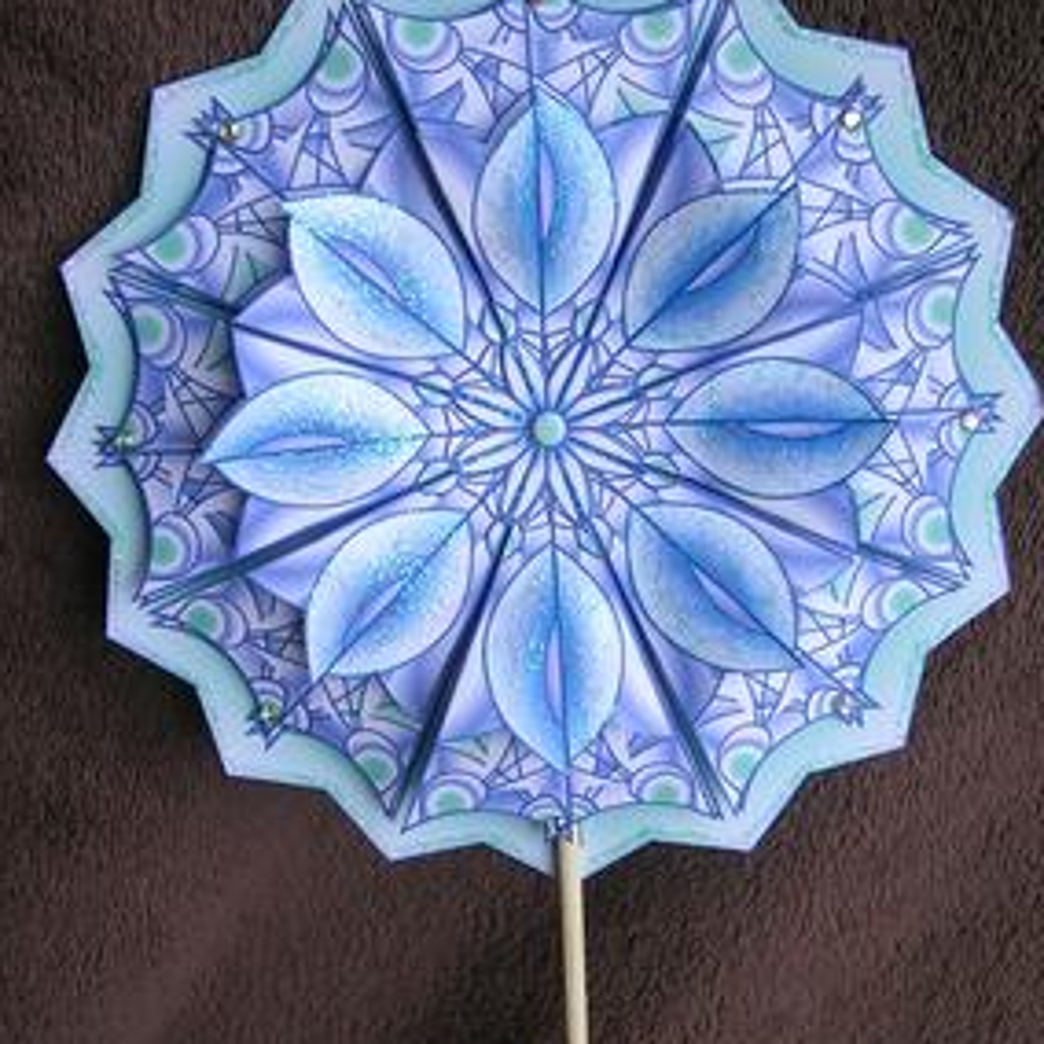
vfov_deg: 34.7
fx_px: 1672
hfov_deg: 34.7
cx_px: 548
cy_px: 500
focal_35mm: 49
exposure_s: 1/36.1
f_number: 2.8
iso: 50
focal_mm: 5.4
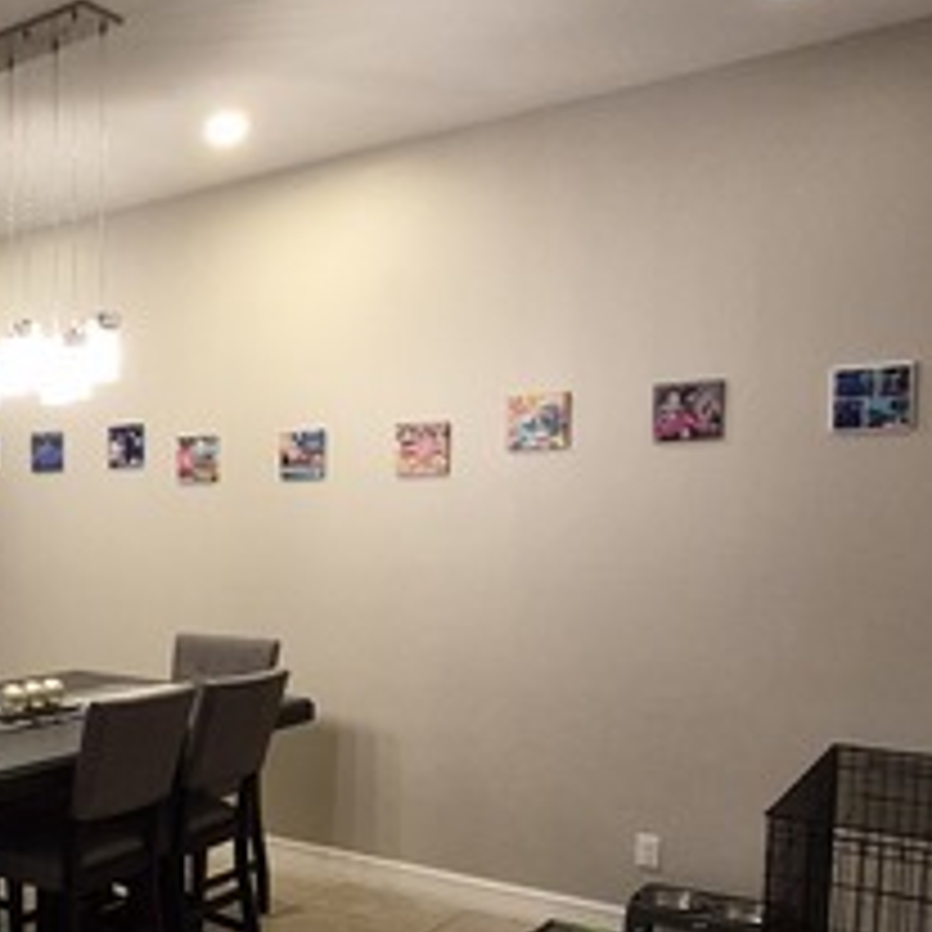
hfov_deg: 37.5
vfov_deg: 44.6
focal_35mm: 37
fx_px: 1127
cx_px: -95
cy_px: 579
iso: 500
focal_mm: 1.74
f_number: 2.2
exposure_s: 1/60
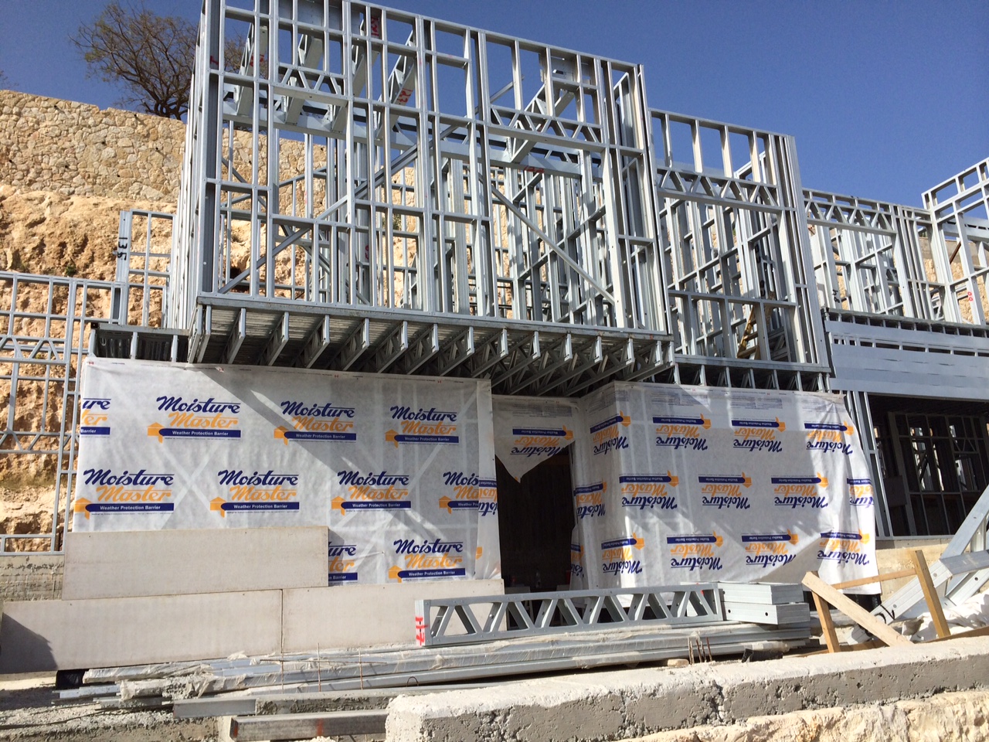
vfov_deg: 46.8
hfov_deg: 60.0
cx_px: 494
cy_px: 371
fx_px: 857
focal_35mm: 30
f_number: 2.2
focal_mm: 4.12
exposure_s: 1/2933
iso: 32
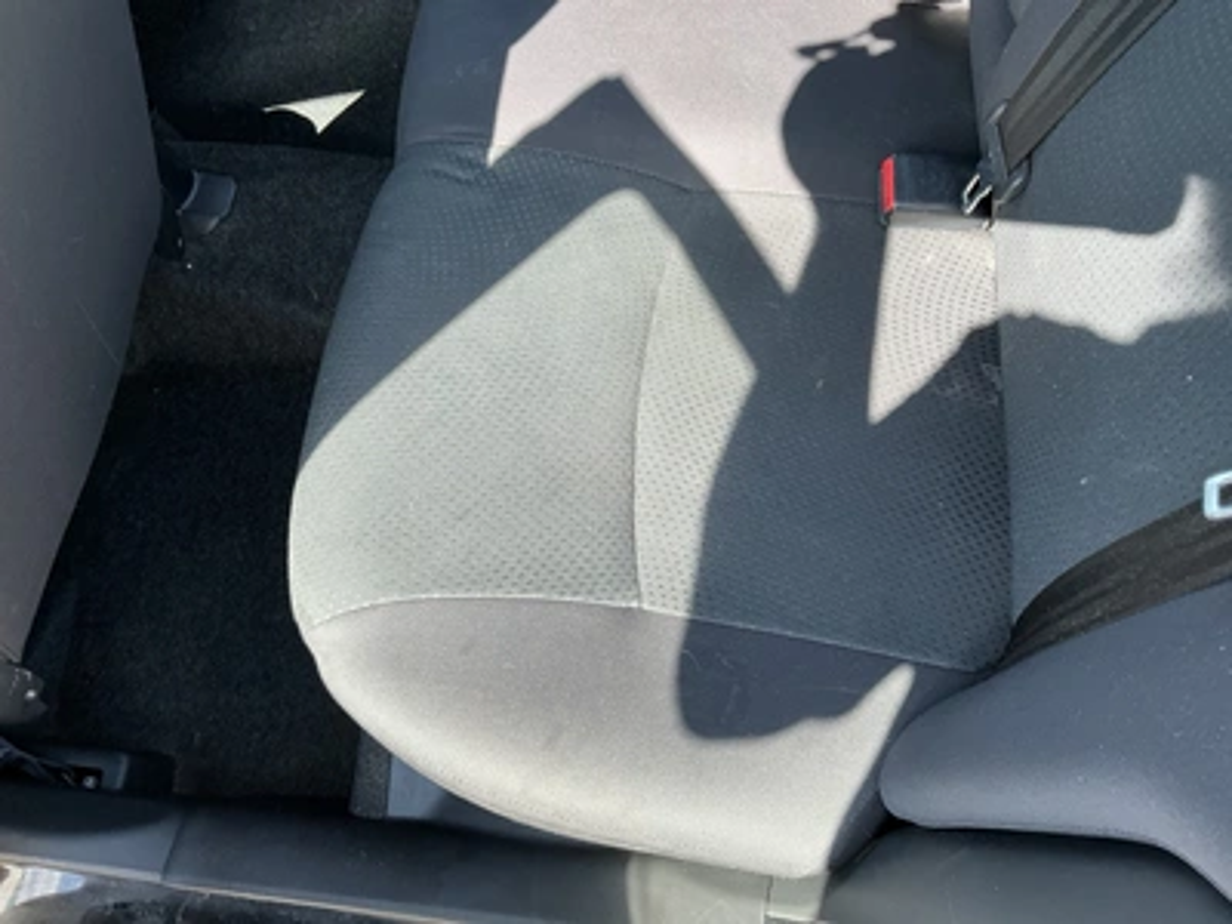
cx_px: 616
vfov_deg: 49.7
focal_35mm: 28
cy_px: 462
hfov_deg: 63.4
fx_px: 997
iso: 25
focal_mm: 3
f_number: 1.8
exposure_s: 1/122
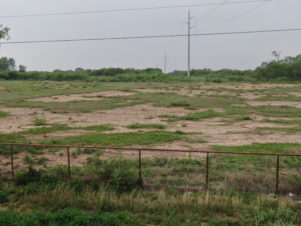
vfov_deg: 32.2
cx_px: 134
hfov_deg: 42.0
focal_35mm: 45
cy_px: 105
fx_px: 391
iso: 110
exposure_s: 1/400
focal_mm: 5.57
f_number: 3.2
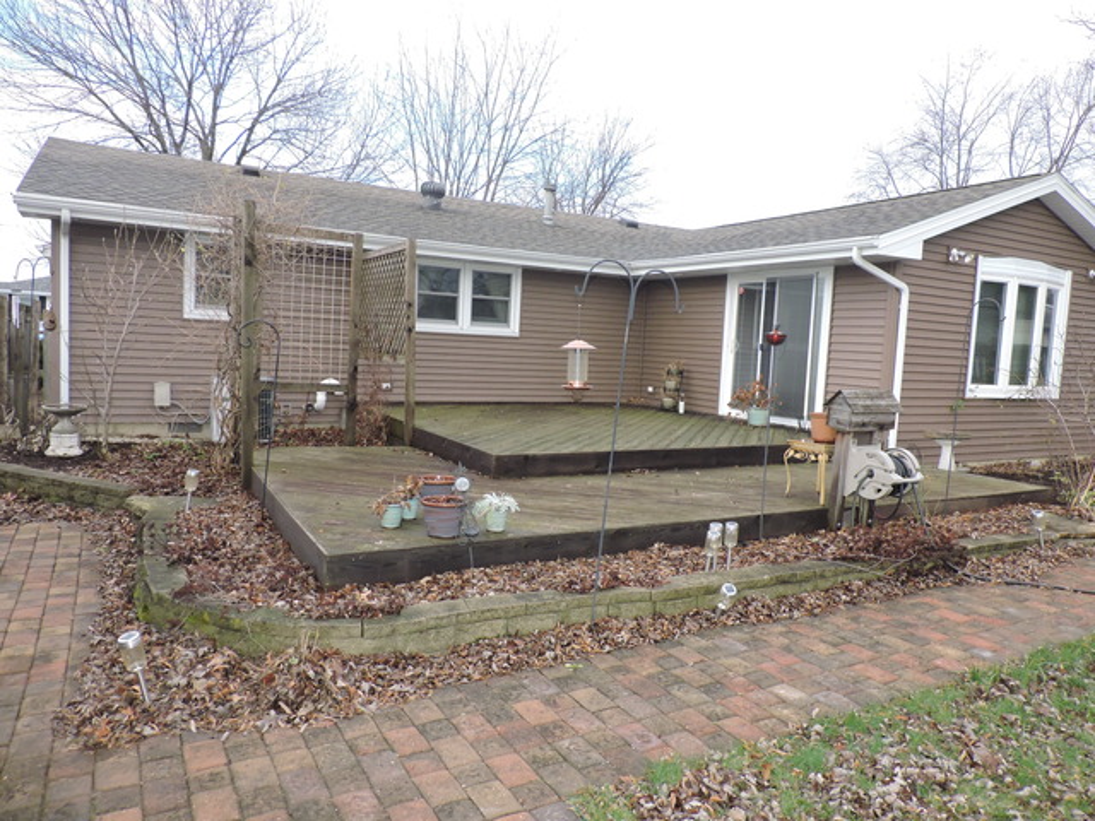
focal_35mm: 24
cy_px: 410
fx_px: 759
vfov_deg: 56.8
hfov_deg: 71.6
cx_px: 548
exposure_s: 1/640
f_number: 3
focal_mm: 4.3
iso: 280
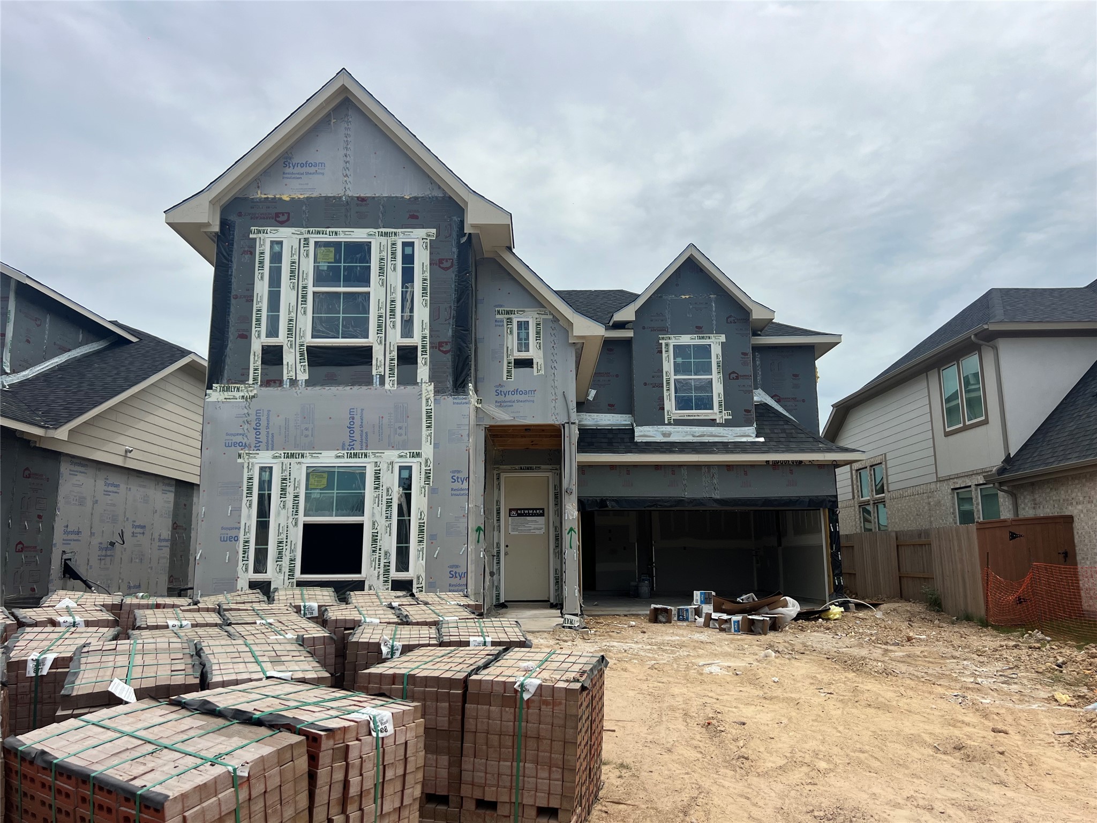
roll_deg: +0.1
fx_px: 824
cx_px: 548
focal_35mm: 26
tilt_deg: +10.3
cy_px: 412
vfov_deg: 53.1
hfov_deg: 67.3
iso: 50
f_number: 1.5
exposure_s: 1/8696
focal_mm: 5.7
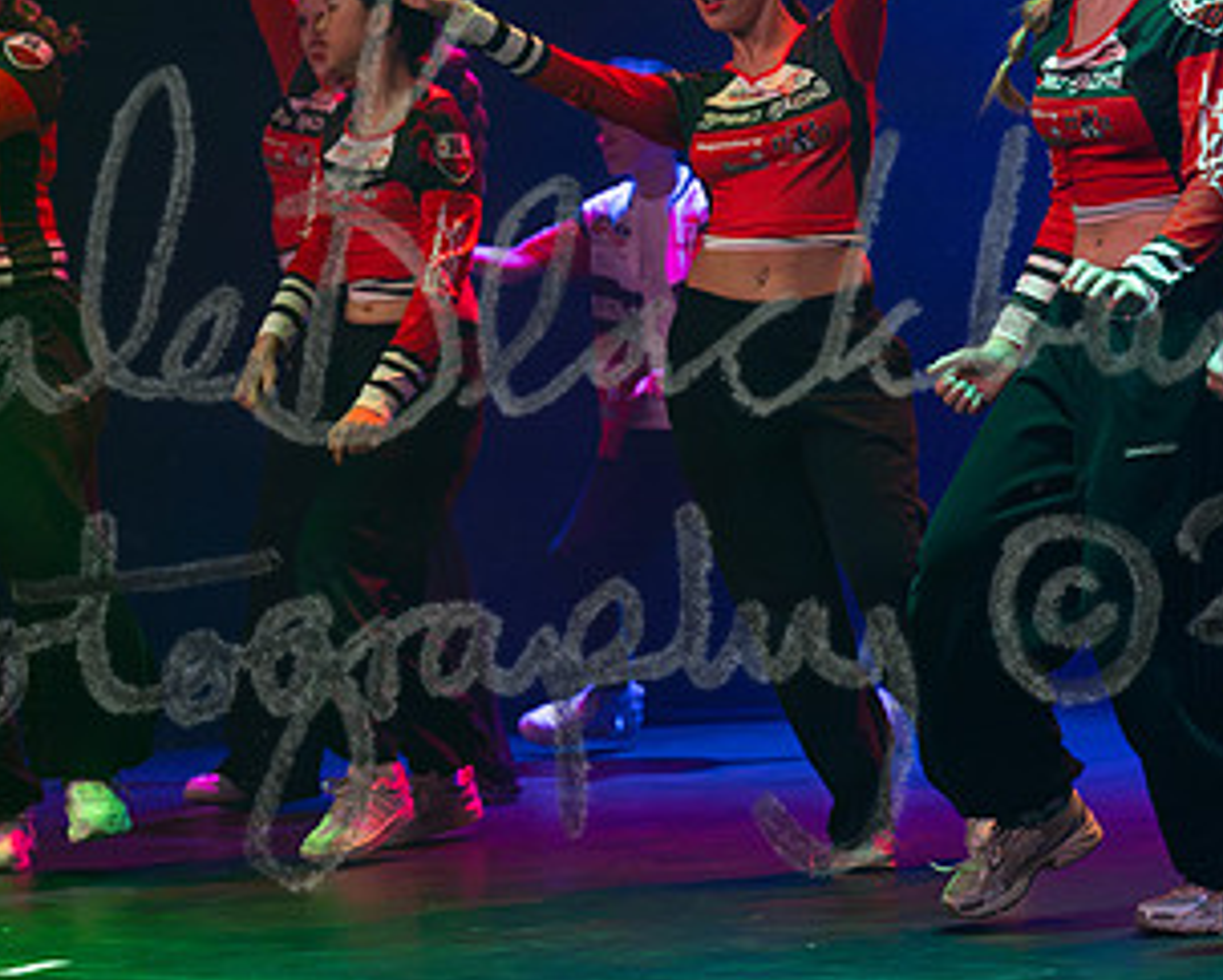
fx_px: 6918
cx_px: 555
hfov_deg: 10.1
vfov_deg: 8.1
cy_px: 178
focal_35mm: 191
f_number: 4
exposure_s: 1/500
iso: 5000
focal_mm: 91
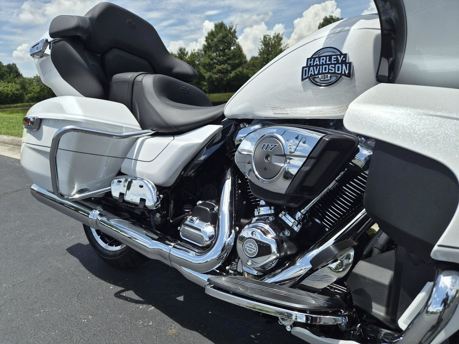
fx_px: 305
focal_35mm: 23
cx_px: 230
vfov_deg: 58.9
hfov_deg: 73.9
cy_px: 172
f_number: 1.8
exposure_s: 1/7696
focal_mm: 5.4
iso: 50
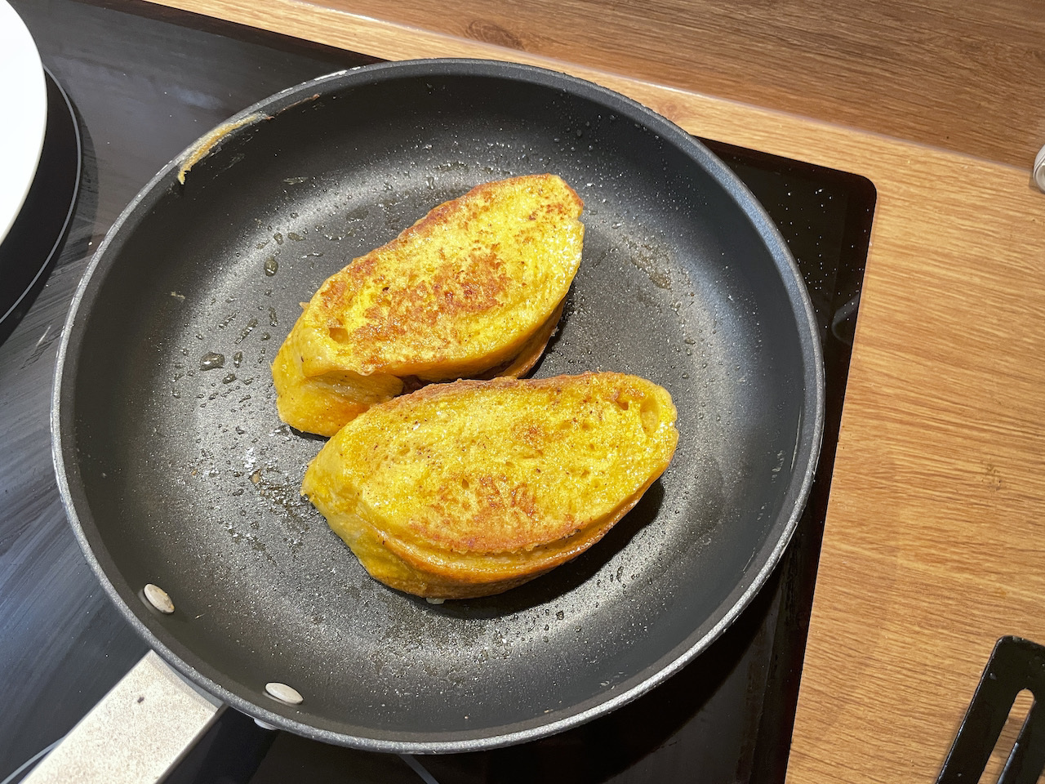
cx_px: 522
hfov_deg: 67.3
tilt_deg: -66.4
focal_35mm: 26
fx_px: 785
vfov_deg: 53.1
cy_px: 392
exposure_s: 1/50
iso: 125
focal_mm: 4.2
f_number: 1.6
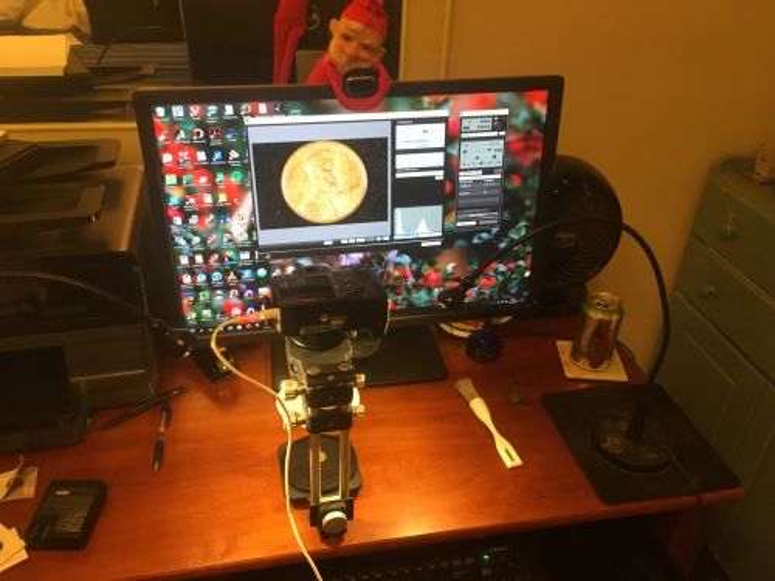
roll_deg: -2.8
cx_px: 388
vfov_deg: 48.2
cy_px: 290
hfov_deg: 61.7
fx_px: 649
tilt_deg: -30.0
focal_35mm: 29
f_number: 2.2
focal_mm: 4.15
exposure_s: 1/30
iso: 200
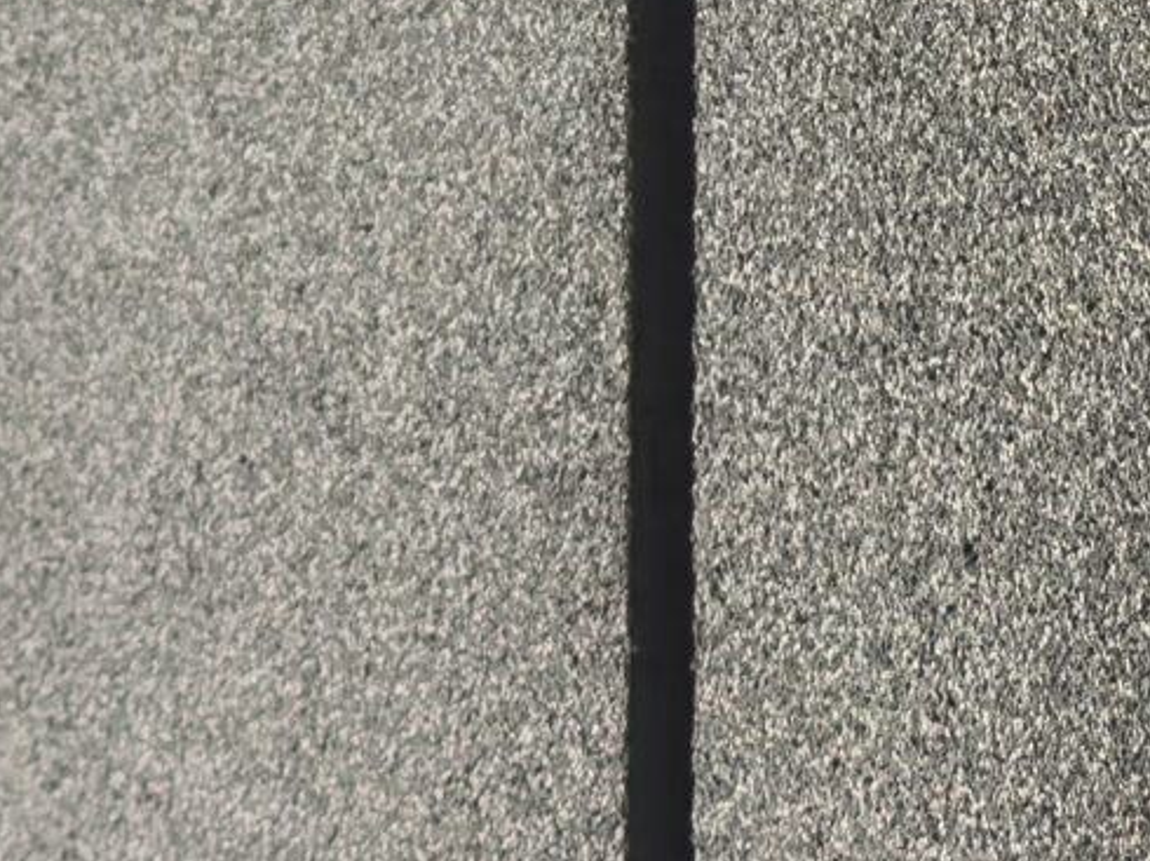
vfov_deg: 8.0
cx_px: 1042
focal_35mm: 183
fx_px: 6077
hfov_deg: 10.7
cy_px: -293
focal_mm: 6.76
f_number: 1.8
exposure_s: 1/250
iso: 100
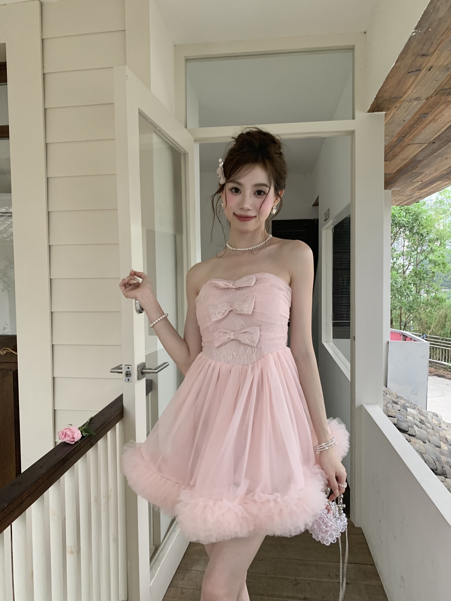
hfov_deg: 53.1
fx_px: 452
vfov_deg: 67.3
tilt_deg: -2.3
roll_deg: +1.2
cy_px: 300
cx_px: 226
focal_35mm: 26
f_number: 1.8
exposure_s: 1/60
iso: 125
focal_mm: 4.25
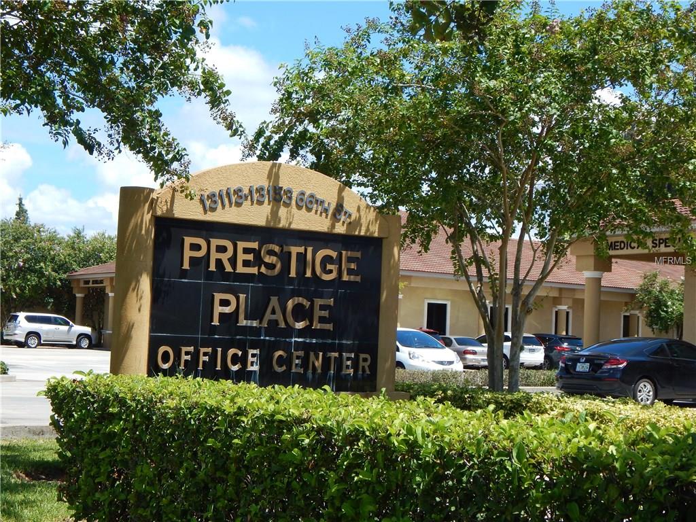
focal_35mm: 61
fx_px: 1226
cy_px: 261
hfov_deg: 31.7
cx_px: 348
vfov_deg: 24.0
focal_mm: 10.9
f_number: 4
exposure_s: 1/800
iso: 125
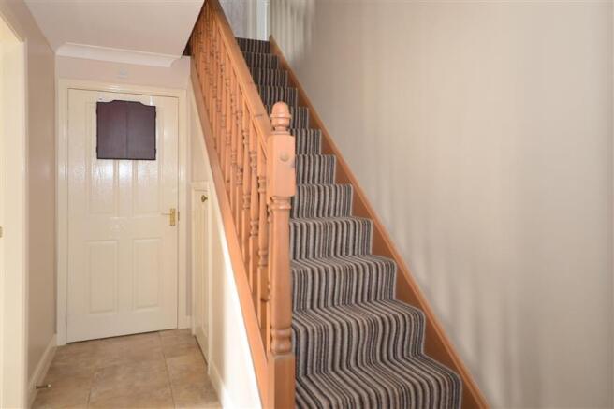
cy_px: 204
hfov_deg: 81.2
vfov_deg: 59.5
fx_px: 358
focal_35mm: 21
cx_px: 307
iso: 200
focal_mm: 14
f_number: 4.8
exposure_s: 1/10
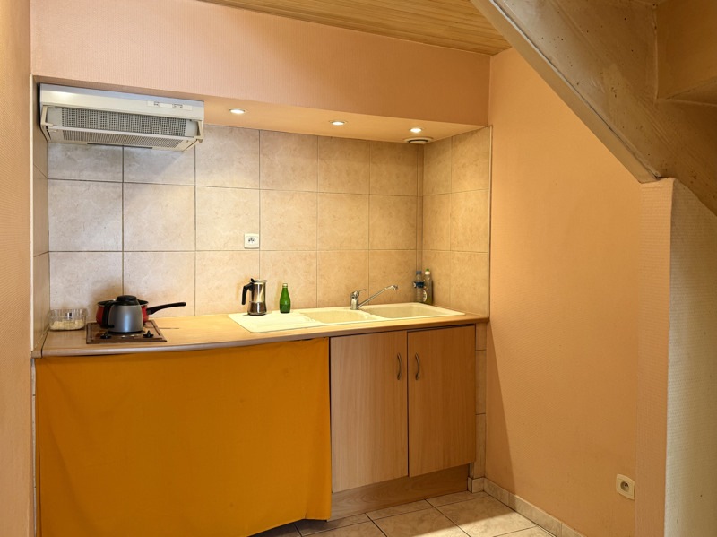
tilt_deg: -1.2
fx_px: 497
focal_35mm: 24
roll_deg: -0.2
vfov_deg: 56.8
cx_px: 358
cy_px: 268
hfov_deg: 71.6
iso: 125
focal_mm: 6.76
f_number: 1.78
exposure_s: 1/50
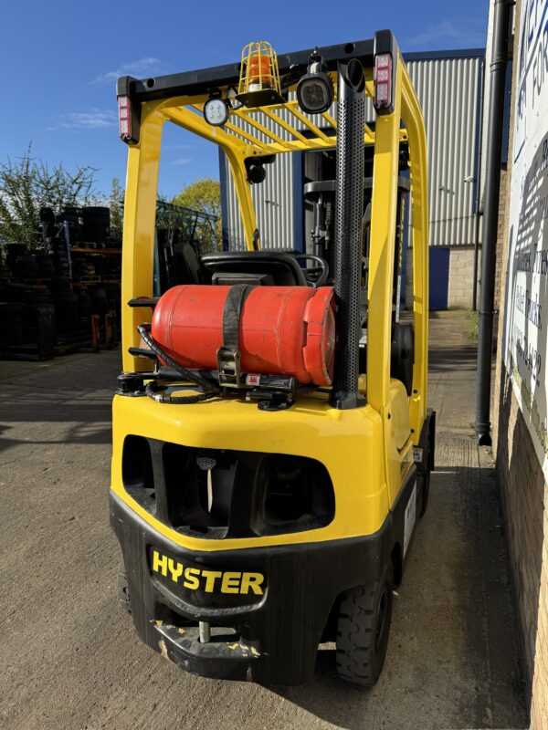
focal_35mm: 24
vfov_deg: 71.6
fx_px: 507
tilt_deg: -10.0
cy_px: 365
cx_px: 274
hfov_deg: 56.8
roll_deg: +0.1
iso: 80
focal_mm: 6.76
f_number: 1.78
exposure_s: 1/3597
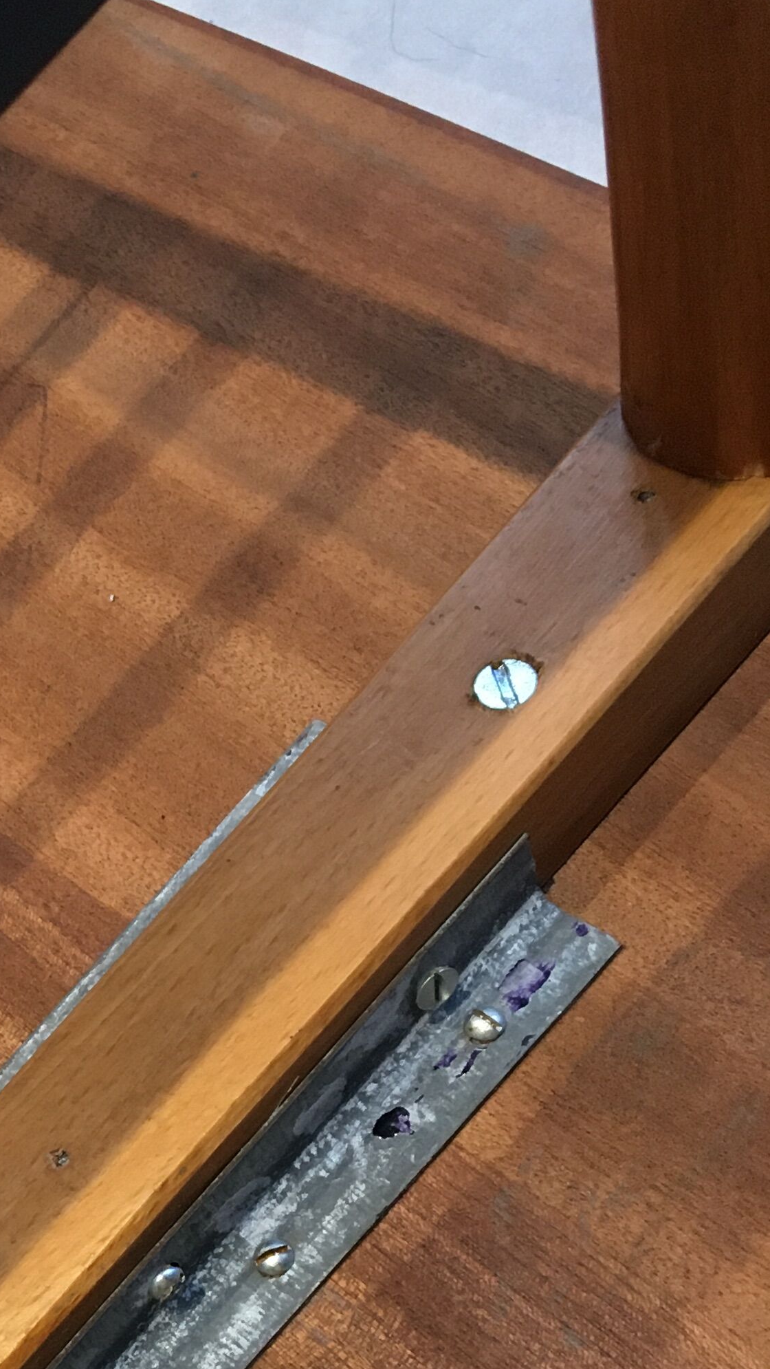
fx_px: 2322
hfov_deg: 17.5
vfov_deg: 31.9
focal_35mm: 64
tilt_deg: -57.1
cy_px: 1098
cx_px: -265
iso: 160
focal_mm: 4.15
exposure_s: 1/33
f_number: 2.2
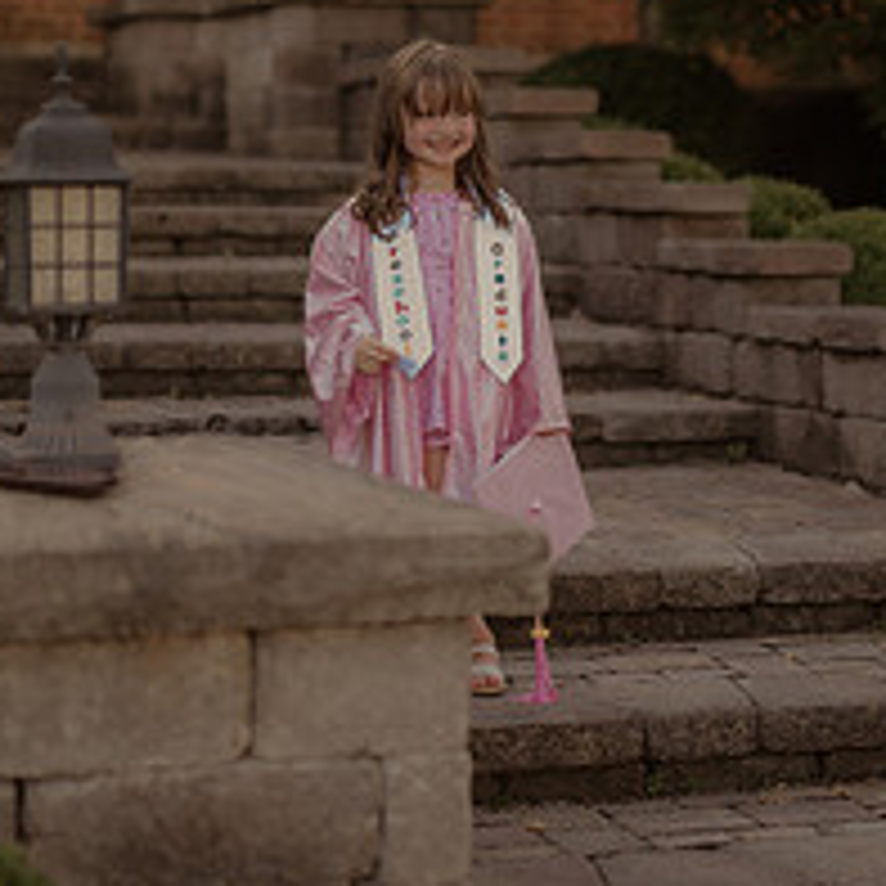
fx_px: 2809
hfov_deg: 17.9
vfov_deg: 17.9
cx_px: 533
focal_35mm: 97
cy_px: 261
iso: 80
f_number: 2
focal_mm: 50
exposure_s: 1/250
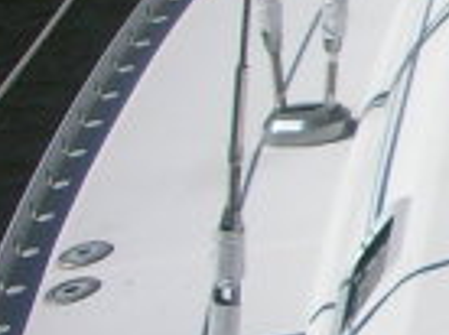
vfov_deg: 7.3
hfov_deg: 8.4
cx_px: 1285
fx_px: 2629
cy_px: 120
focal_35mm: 203
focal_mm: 5.8
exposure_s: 1/250
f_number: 8.5
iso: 50
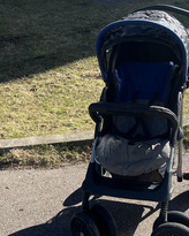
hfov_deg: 24.5
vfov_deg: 30.3
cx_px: 128
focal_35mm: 62
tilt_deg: -28.9
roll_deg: +2.5
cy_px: 151
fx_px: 434
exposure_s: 1/1776
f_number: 1.6
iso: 50
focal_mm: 5.1
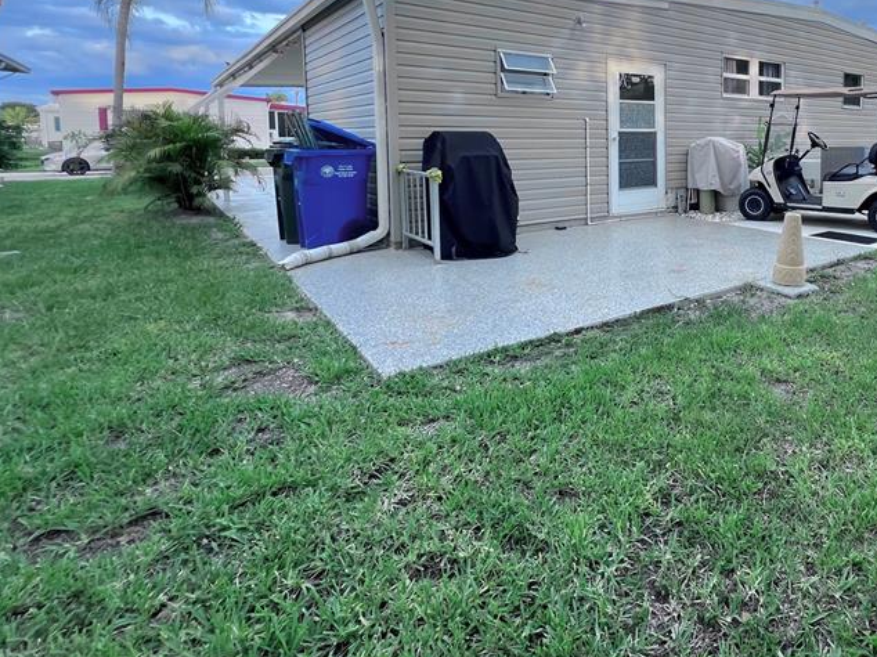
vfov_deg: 60.7
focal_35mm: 21
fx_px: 532
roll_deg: -0.4
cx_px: 675
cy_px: 183
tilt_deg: -4.4
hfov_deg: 72.6
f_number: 1.8
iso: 50
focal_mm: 1.57
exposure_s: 1/99
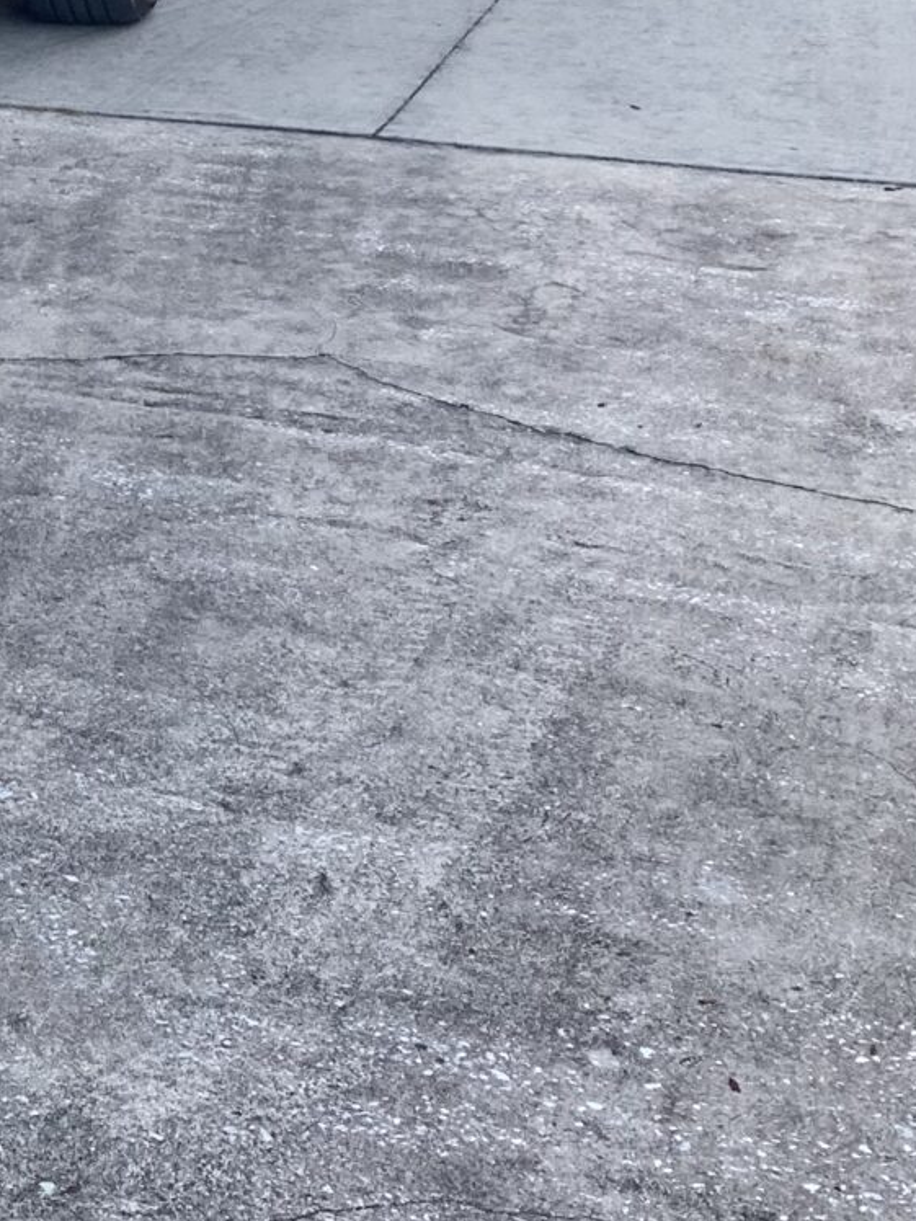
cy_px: -163
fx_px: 3140
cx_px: -395
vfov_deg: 20.8
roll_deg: +5.3
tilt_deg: -16.6
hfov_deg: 15.5
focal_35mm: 89
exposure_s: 1/121
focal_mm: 4.25
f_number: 1.8
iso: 40
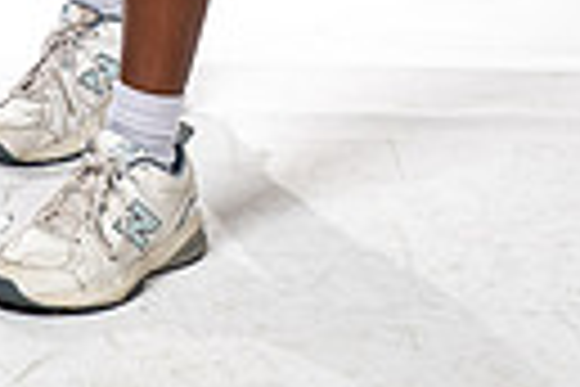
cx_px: 54
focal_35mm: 202
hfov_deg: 10.1
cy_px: -608
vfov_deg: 6.4
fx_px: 3254
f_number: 7.1
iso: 400
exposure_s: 1/320
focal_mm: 58
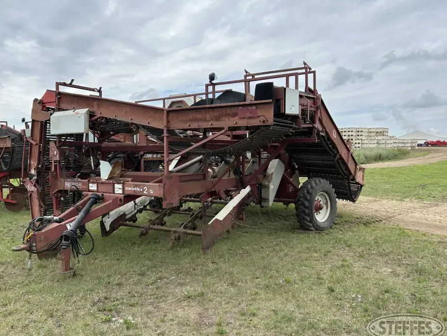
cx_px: 215
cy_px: 167
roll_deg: +0.0
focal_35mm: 28
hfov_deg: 63.4
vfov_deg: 49.8
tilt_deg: -1.9
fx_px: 362
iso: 50
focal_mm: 5.7
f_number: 1.5
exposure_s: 1/2915
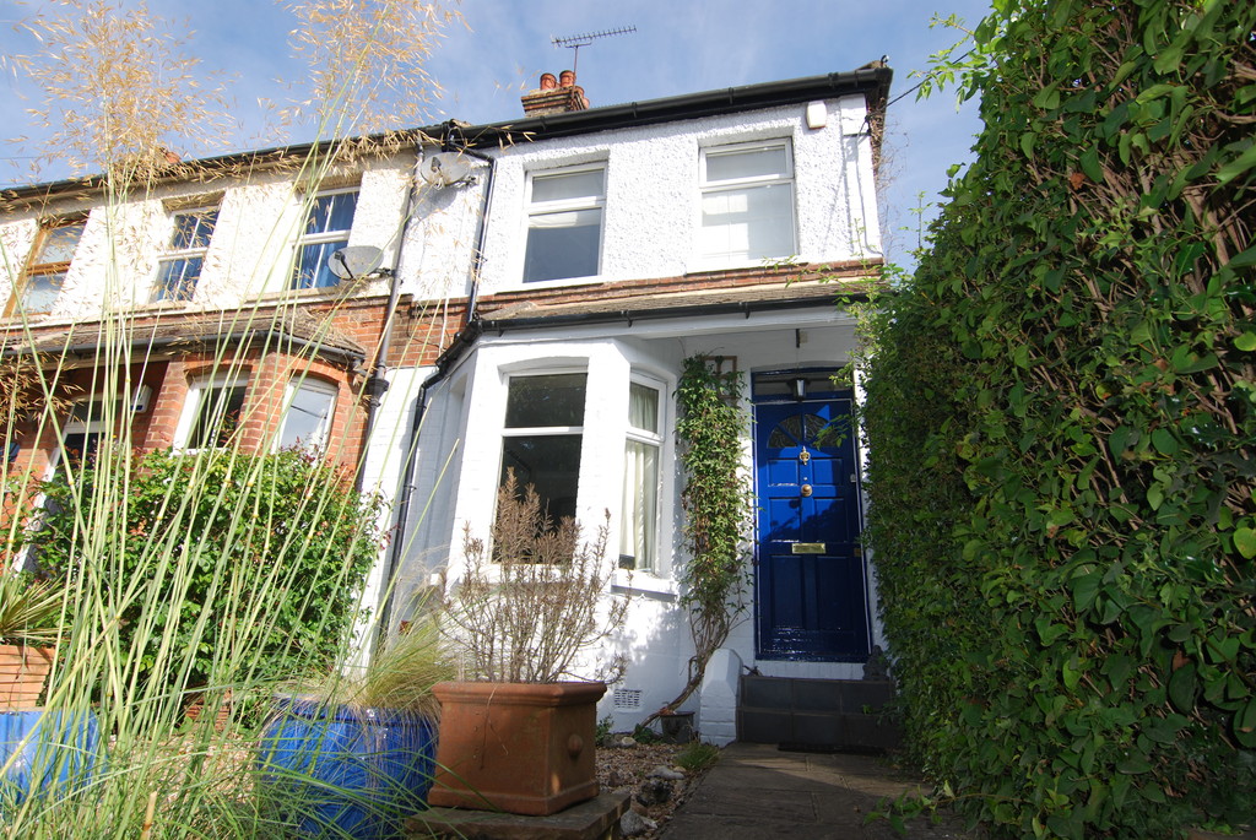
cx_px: 628
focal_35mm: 20
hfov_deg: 85.4
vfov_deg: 63.3
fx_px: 681
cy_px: 420
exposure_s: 1/200
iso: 100
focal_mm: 13
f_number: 7.1
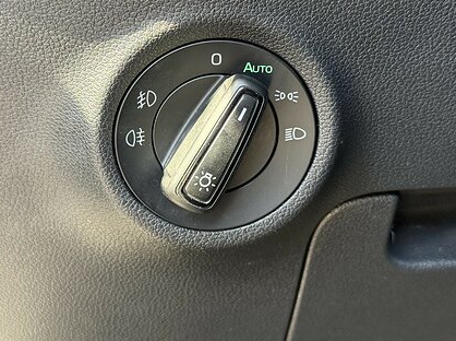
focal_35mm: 63
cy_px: 137
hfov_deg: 30.8
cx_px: 232
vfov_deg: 23.2
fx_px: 828
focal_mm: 6.76
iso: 160
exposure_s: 1/73
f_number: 1.78
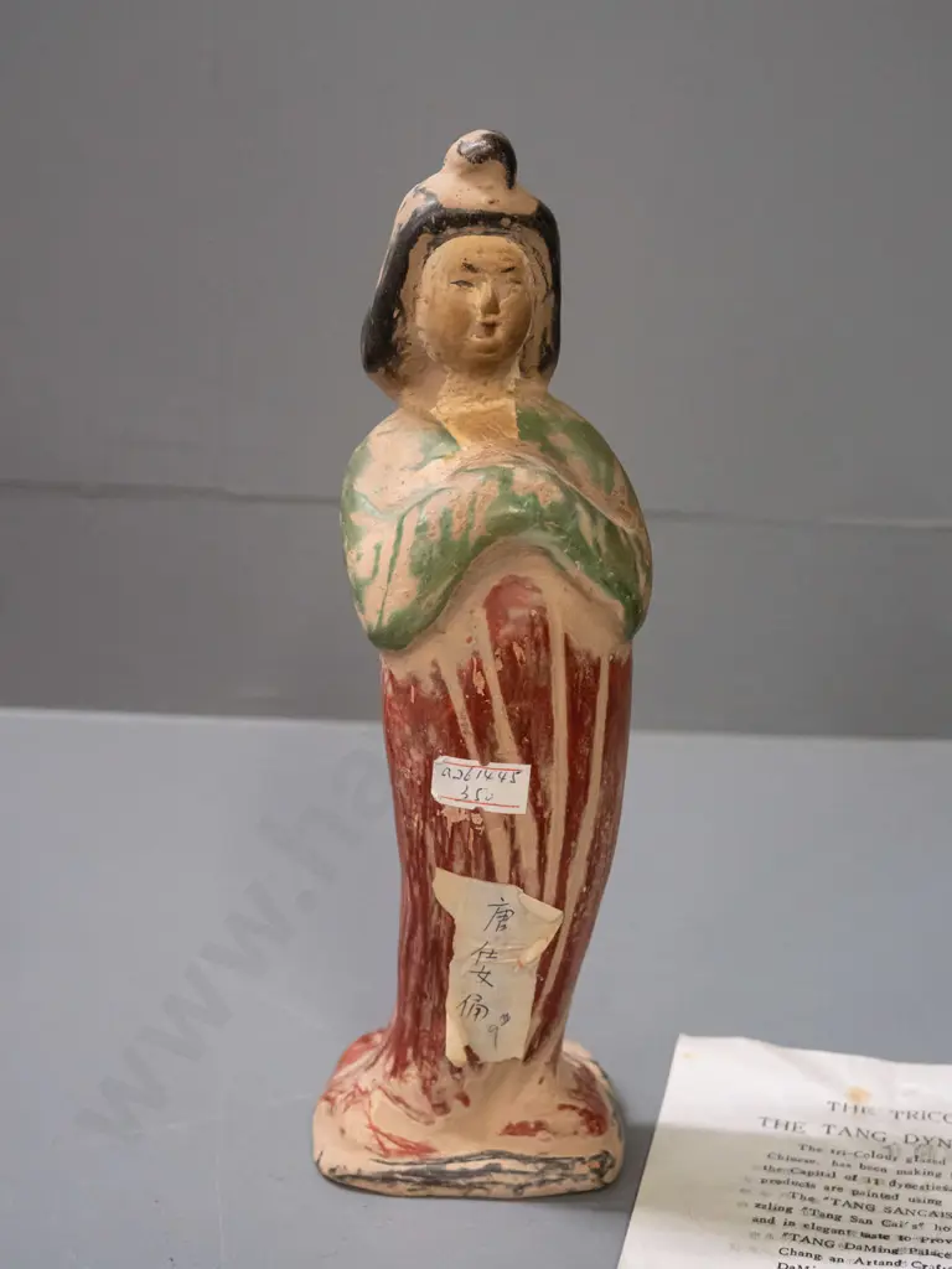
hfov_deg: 30.3
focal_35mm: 48
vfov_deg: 39.7
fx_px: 1760
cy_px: 634
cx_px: 476
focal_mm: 24
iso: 3200
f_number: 5
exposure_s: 1/160
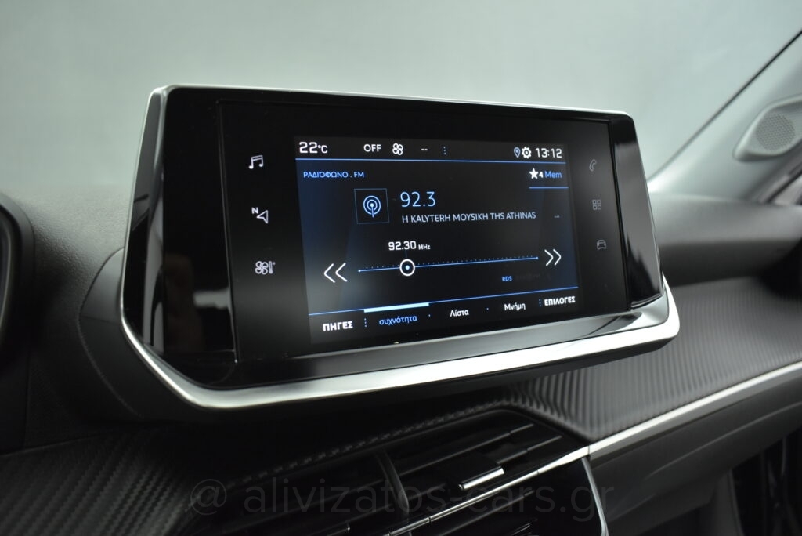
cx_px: 401
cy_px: 268
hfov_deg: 67.4
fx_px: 602
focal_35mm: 27
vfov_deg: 48.0
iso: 1600
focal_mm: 18
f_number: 3.5
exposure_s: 1/80
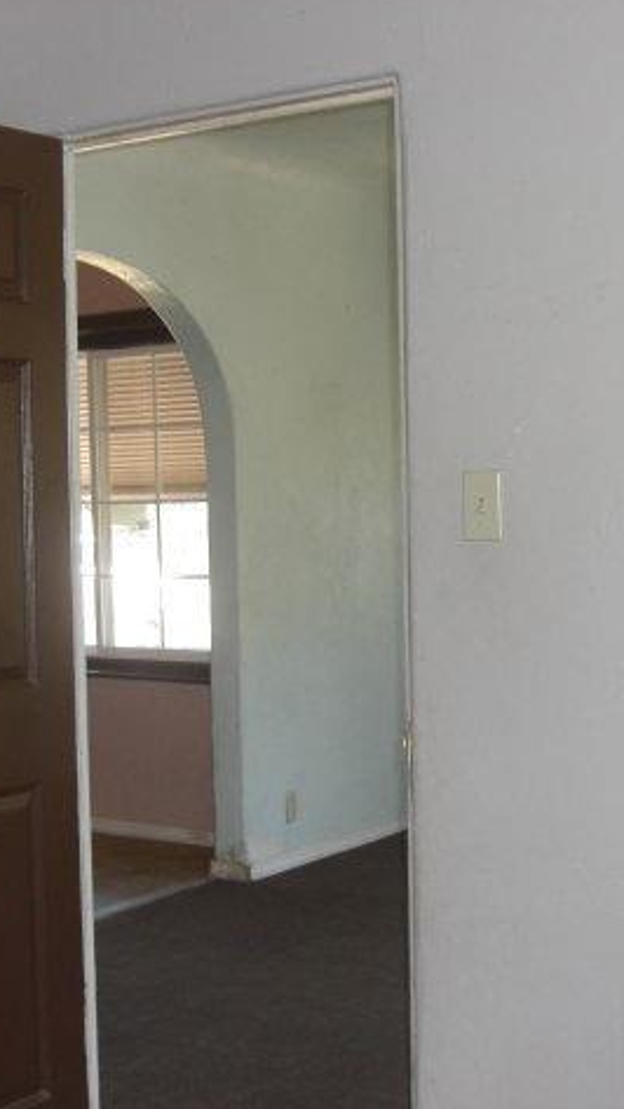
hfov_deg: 21.4
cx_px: 267
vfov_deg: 37.2
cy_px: 549
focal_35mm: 56
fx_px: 1648
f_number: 2.8
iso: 200
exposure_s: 1/80
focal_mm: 7.9
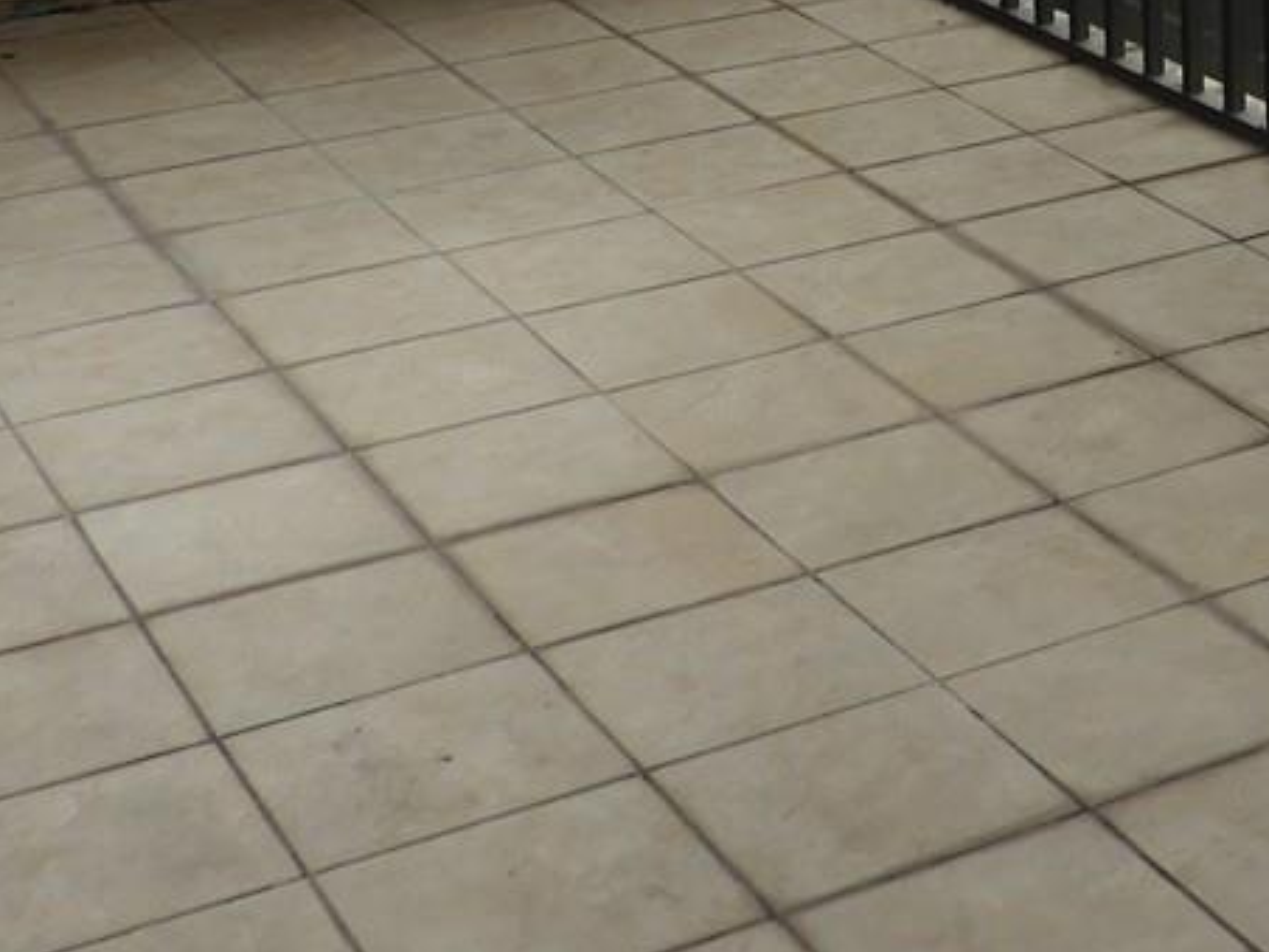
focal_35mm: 85
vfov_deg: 15.5
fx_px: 3116
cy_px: -635
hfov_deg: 21.6
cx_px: 1474
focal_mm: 4.3
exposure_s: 1/250
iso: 100
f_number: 3.3
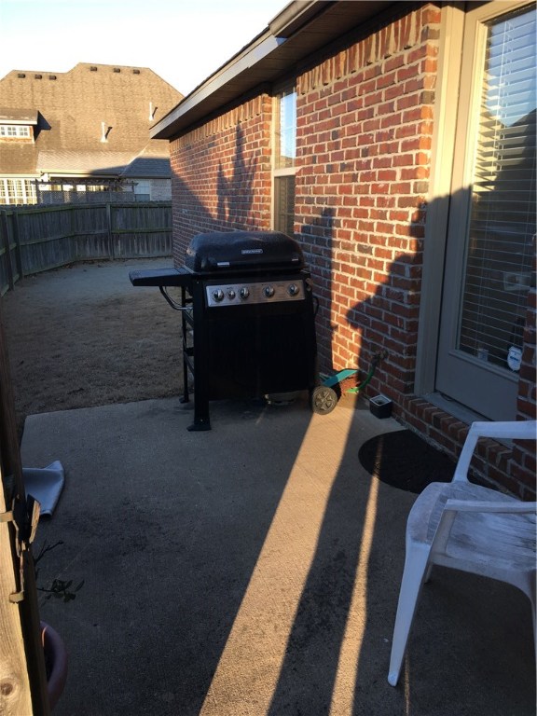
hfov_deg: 48.2
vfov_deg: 61.7
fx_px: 600
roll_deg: +0.7
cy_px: 358
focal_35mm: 29
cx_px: 268
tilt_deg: -14.2
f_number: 2.2
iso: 25
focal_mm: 4.15
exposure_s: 1/209
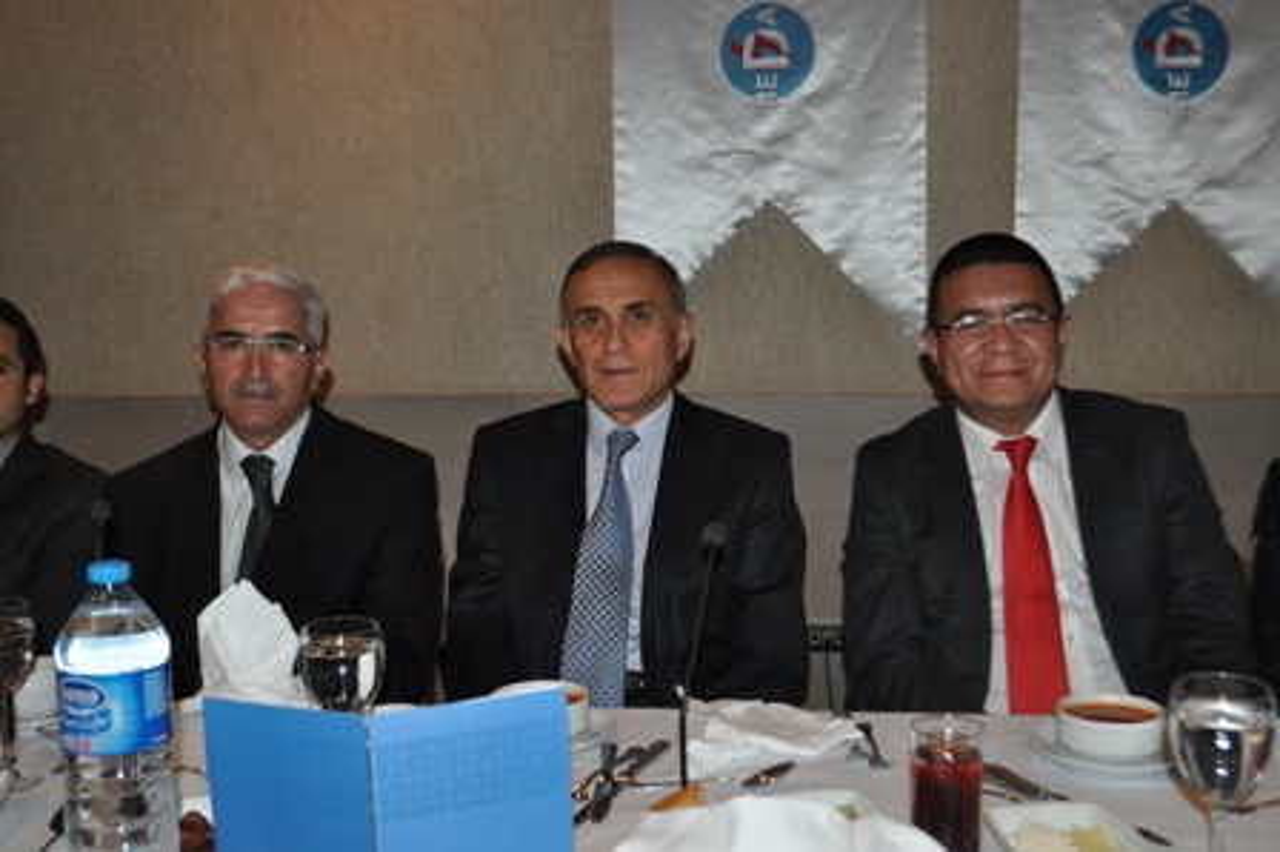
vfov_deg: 34.2
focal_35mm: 39
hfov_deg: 49.6
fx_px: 1386
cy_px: 426
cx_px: 640
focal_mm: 26
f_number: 4.2
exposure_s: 1/60
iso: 800
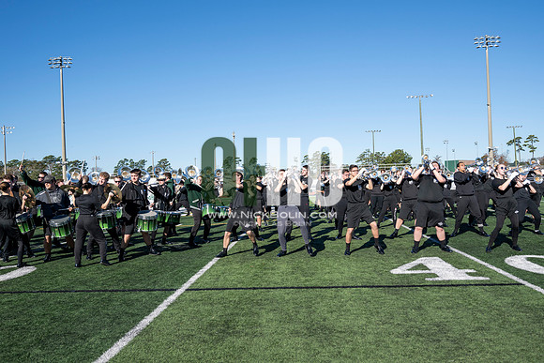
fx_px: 453
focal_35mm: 30
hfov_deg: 61.9
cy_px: 182
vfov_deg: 43.6
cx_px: 272
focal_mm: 30
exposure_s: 1/2000
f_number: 5
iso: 320
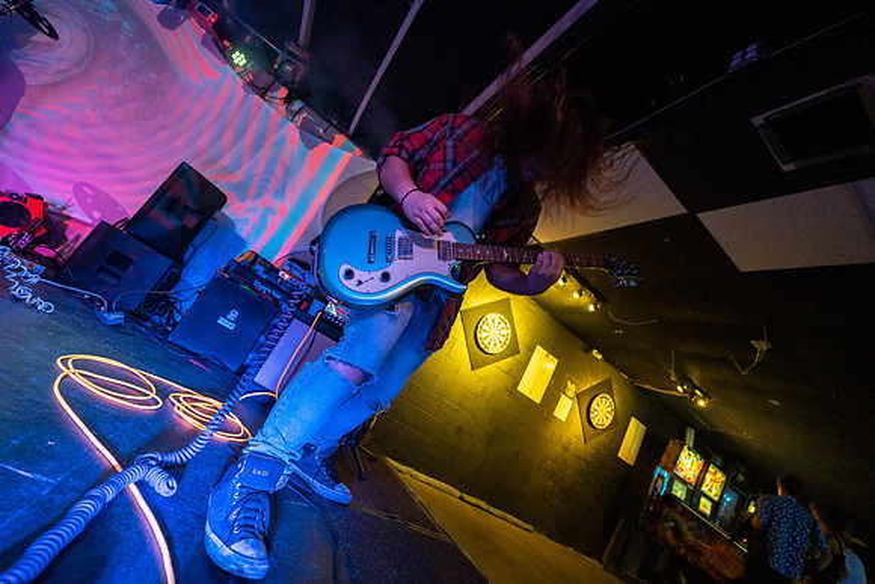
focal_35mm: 14
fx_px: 340
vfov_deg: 81.2
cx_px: 438
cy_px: 292
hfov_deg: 104.2
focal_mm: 14
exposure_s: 1/250
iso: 1600
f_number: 2.8
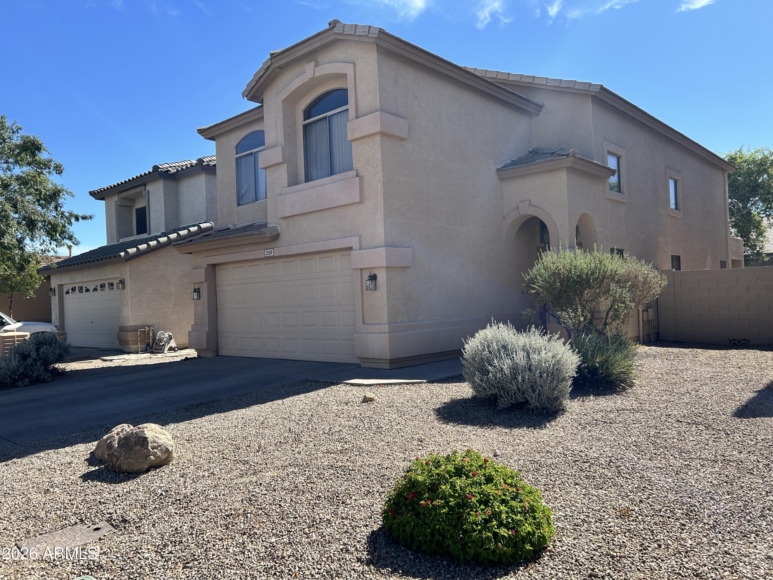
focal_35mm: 26
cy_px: 290
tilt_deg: +1.1
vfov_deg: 53.1
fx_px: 581
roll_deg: +2.8
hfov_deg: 67.3
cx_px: 386
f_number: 1.5
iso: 50
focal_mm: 5.7
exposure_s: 1/3165
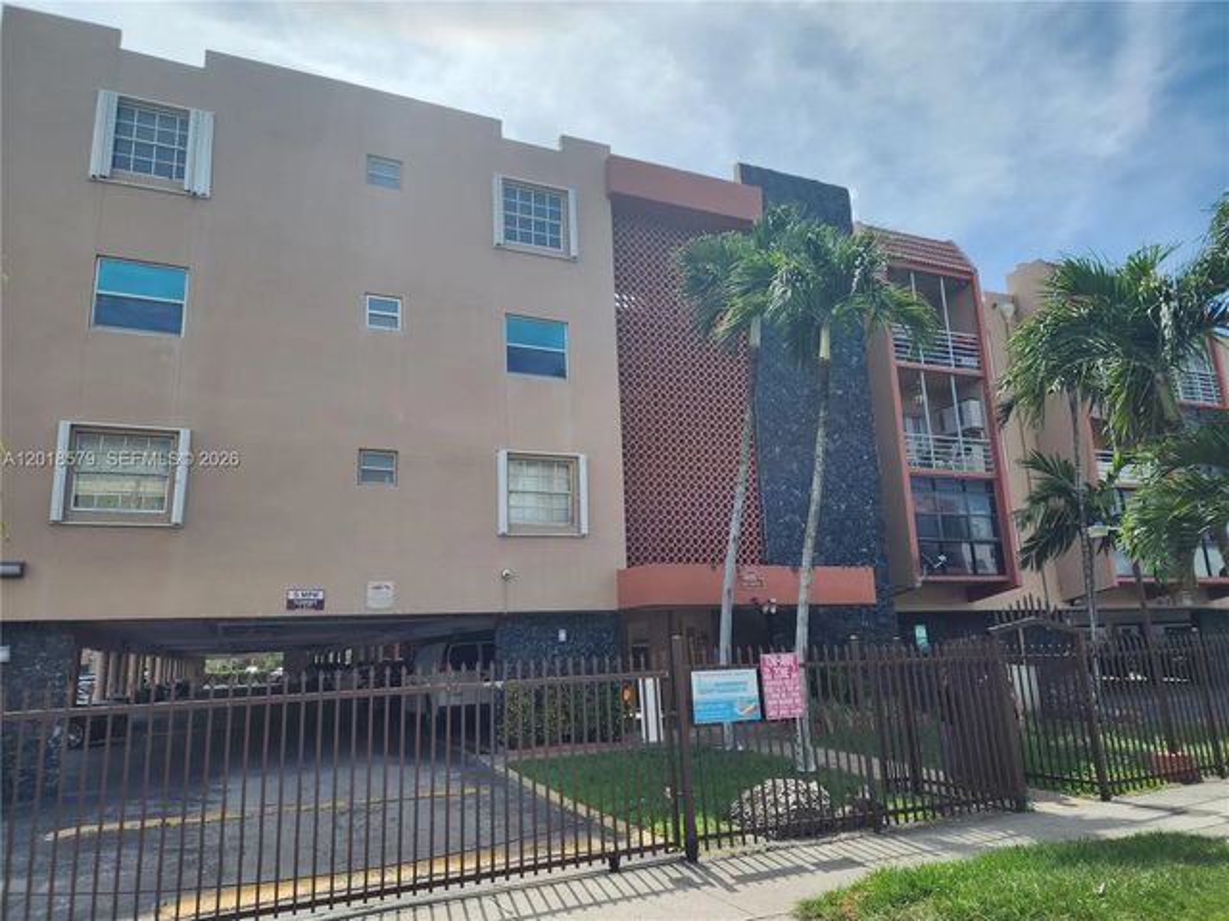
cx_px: 614
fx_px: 817
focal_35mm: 23
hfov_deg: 73.9
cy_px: 460
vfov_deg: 58.9
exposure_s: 1/1176
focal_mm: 6.4
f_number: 1.8
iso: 12
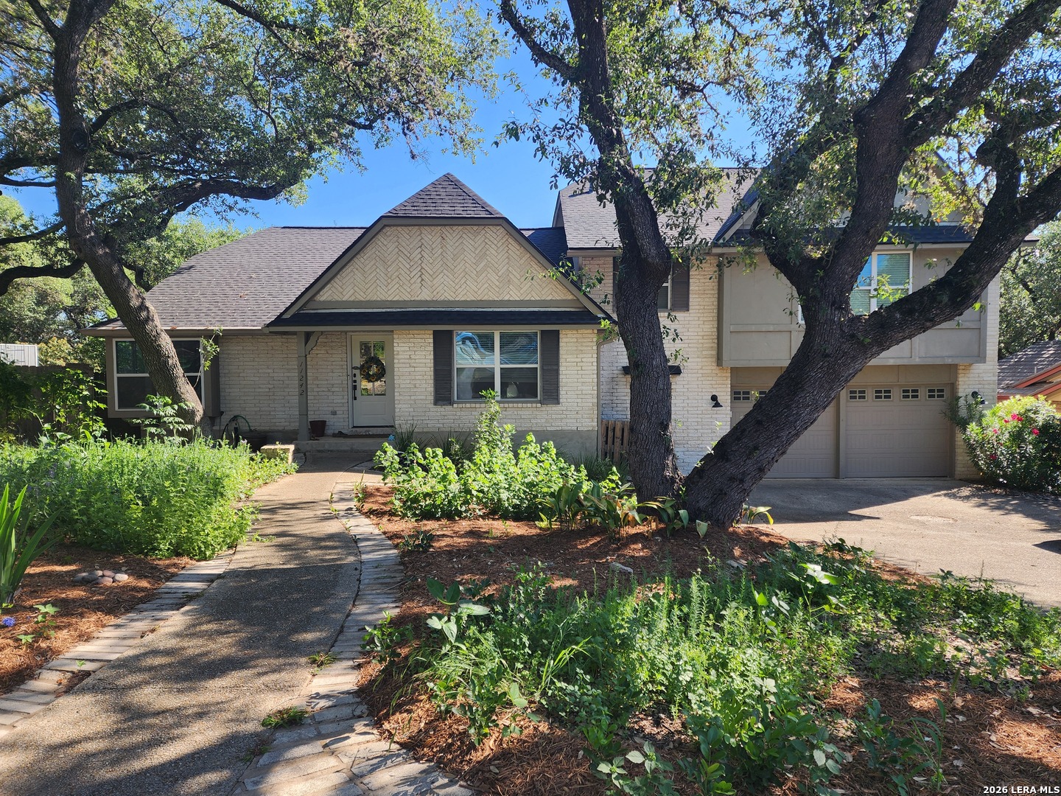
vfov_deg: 58.9
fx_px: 705
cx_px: 530
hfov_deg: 73.9
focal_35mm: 23
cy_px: 398
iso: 12
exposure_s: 1/357
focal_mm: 6.4
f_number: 1.8
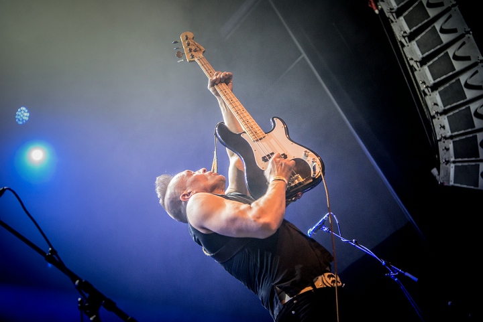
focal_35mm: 50
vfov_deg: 27.0
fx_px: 671
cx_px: 242
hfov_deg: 39.6
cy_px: 161
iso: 4000
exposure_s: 1/80
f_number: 2.8
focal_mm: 50
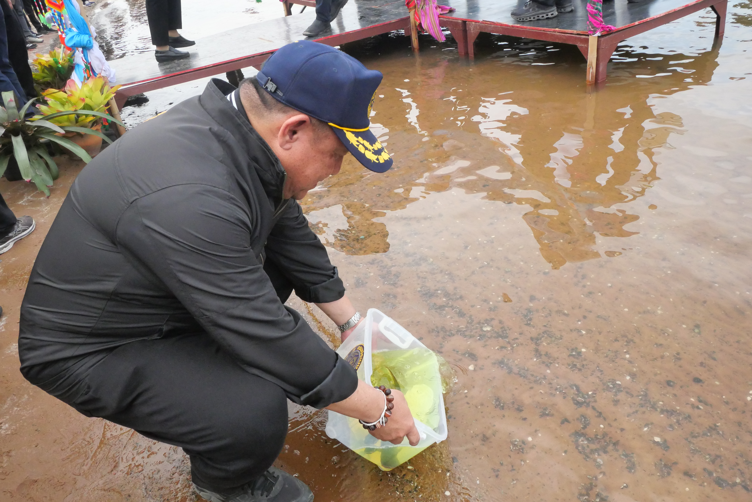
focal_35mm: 24
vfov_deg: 53.2
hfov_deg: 73.7
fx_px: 502
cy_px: 251
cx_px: 376
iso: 3200
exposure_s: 1/1000
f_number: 11
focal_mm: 12
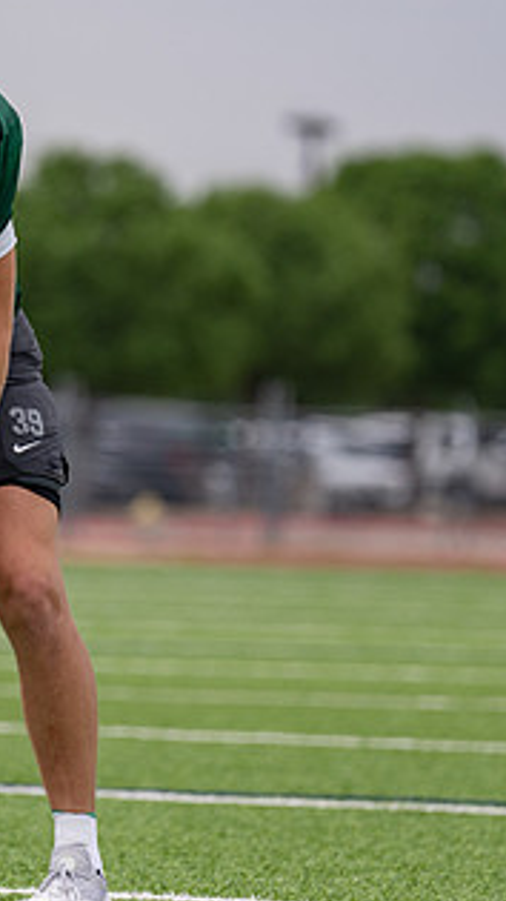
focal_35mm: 363
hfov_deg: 3.3
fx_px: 8665
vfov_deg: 5.9
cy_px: 372
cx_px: -19
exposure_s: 1/2500
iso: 160
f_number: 2.8
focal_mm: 165
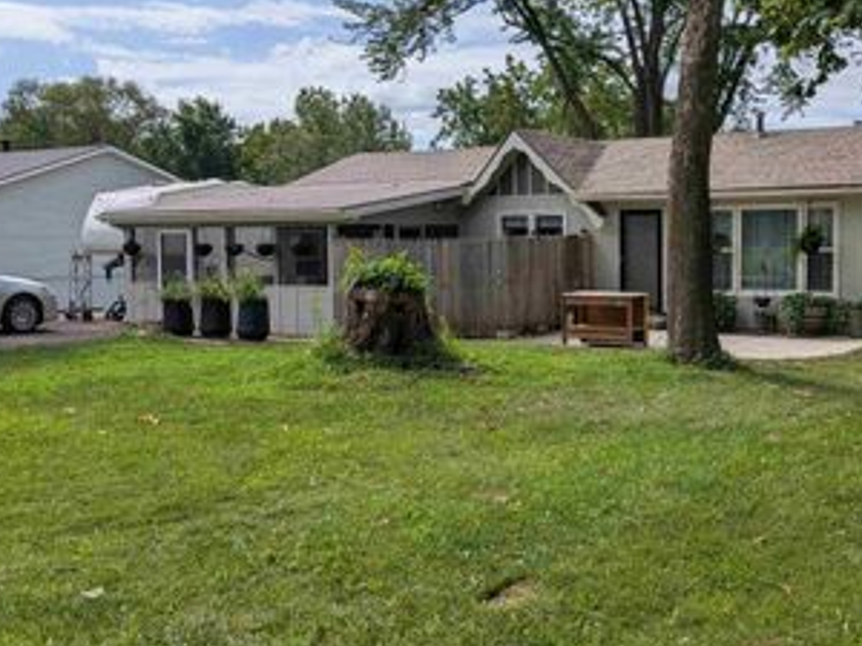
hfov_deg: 46.0
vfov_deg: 35.9
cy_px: 280
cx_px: 580
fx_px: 996
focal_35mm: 40
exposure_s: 1/2506
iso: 30
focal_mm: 4.53
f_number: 1.7
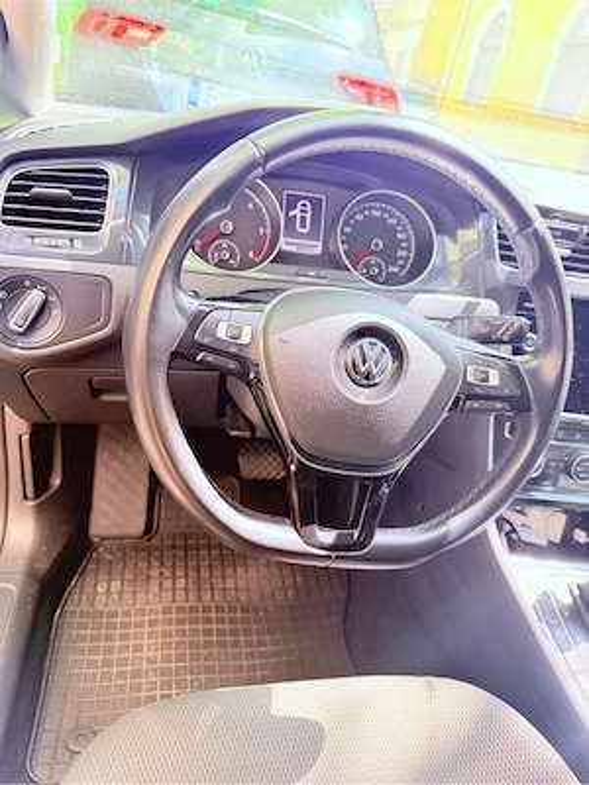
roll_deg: -13.6
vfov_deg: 71.6
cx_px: 294
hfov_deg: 56.8
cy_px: 392
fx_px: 544
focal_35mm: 24
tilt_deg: -29.0
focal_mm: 6.76
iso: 200
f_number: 1.78
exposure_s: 1/65
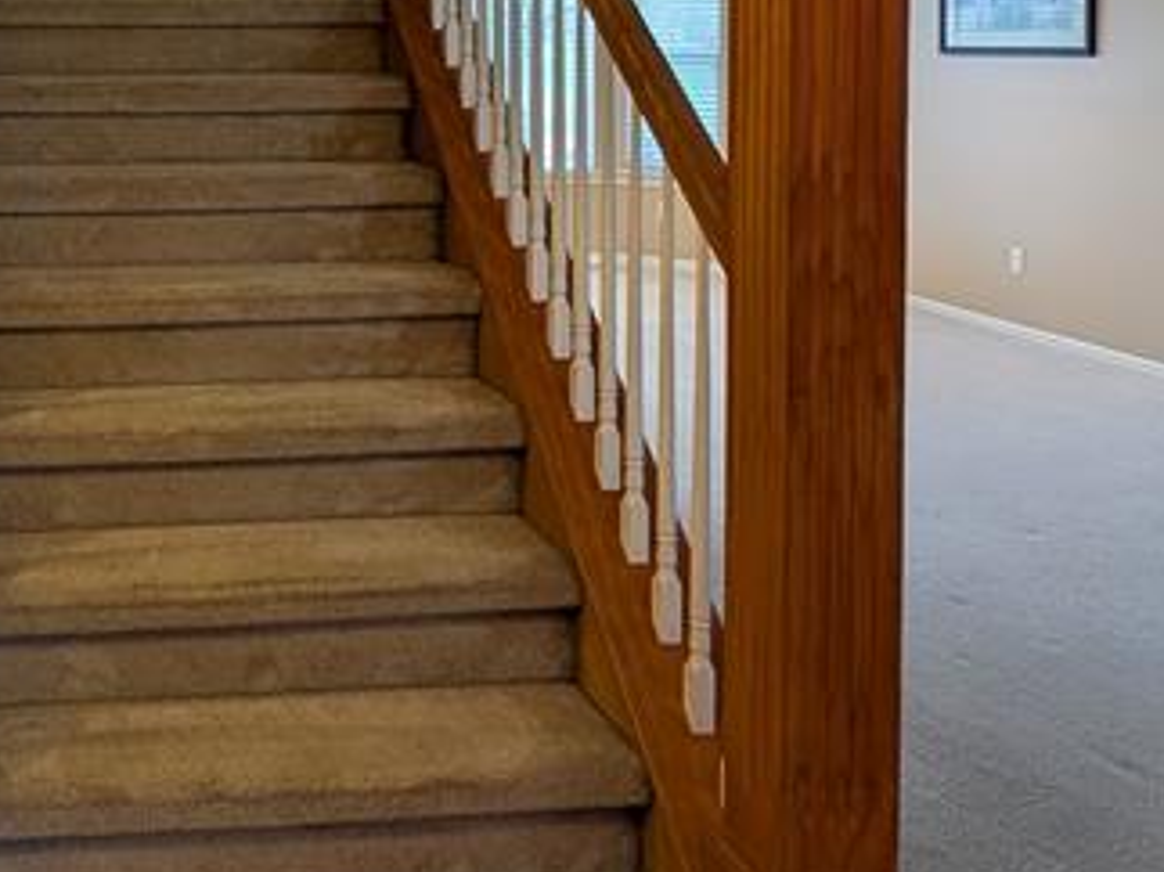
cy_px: 86
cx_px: 126
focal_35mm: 38
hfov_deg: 44.7
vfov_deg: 35.5
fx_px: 1277
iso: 54
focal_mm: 2.23
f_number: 1.95
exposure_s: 1/24
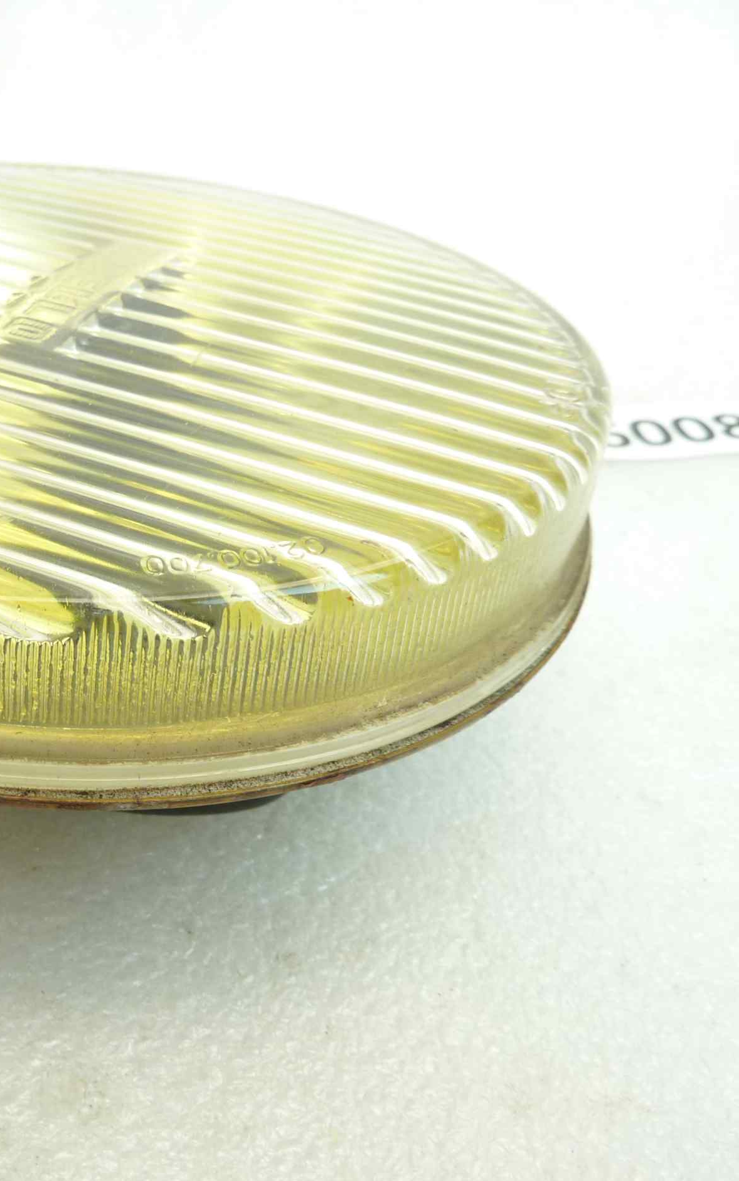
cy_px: 601
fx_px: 1160
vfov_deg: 54.0
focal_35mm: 36
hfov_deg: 34.3
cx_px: 147
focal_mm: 4.1
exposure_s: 1/15
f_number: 3.3
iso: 80
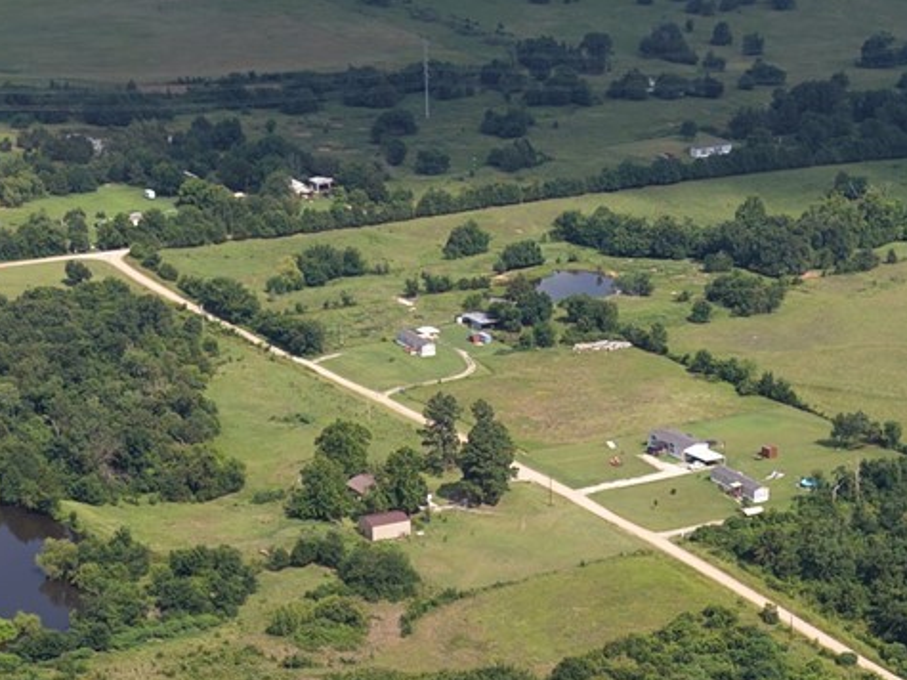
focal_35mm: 97
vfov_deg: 13.5
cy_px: 1268
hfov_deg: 20.2
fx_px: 2541
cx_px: 558
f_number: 1.8
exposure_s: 1/2500
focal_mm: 8.67
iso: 100
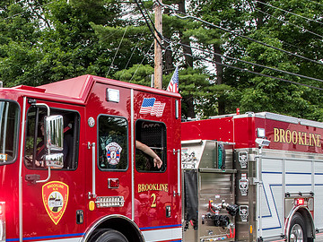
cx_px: 22
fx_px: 495
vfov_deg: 27.0
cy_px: 191
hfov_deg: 33.9
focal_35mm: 53
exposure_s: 1/80
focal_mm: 18
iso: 200
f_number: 13
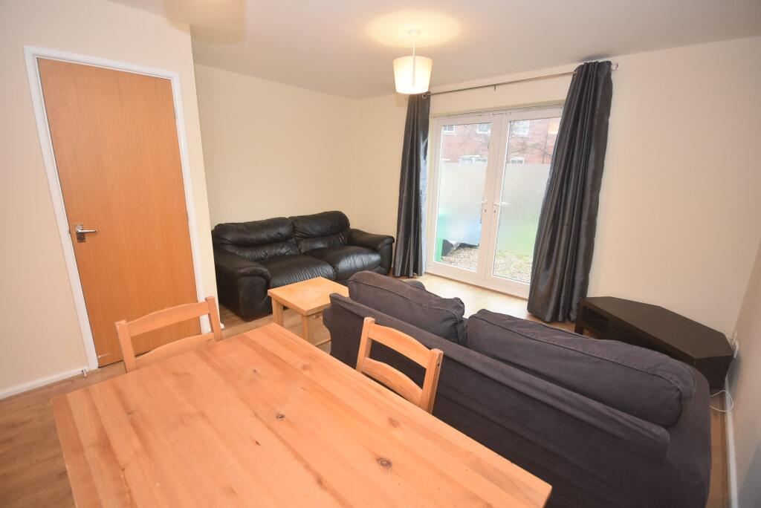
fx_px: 317
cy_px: 254
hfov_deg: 100.4
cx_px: 380
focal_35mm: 15
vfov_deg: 77.4
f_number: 4
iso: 1000
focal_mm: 10
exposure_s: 1/60
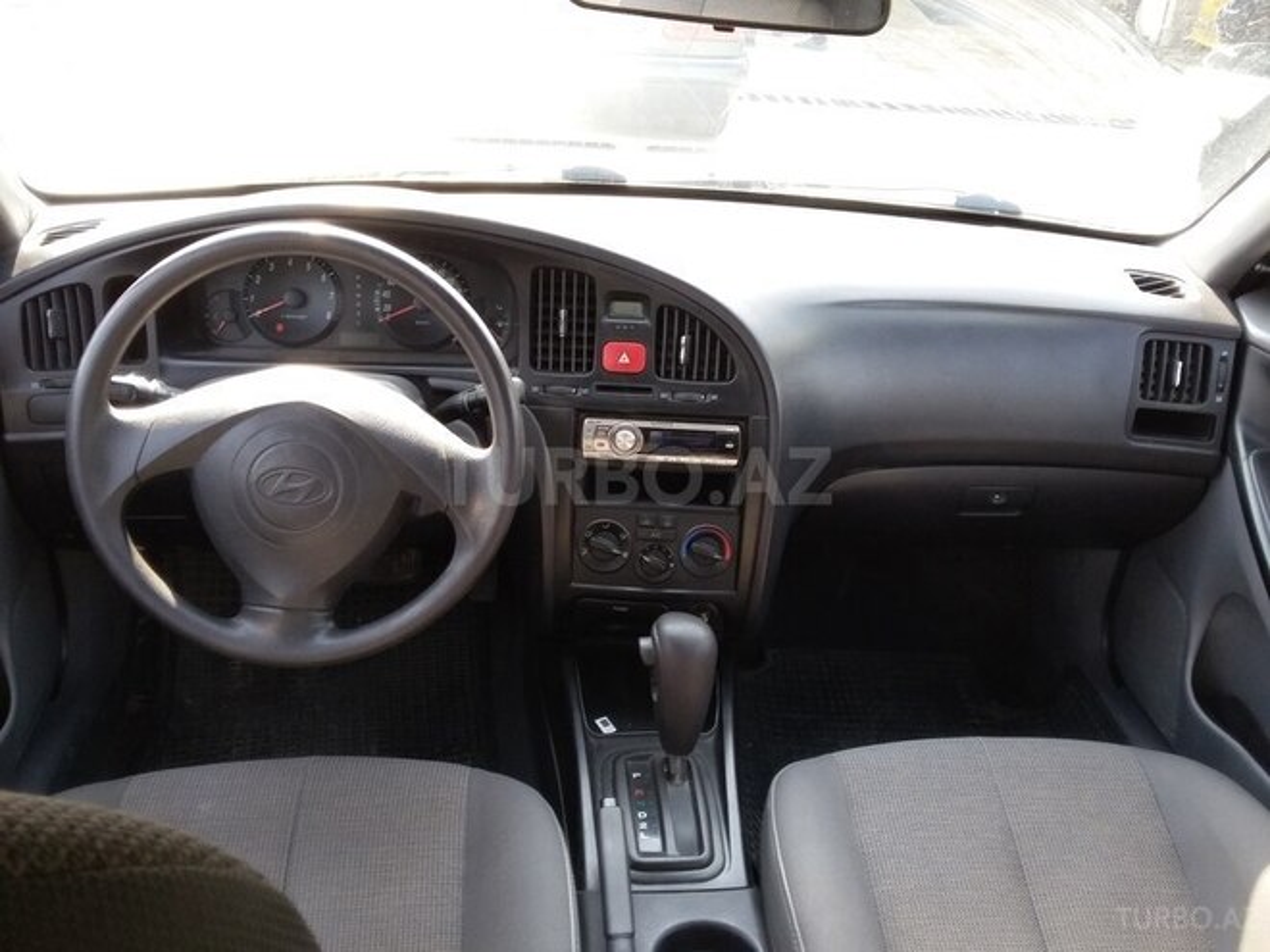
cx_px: 635
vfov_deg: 45.4
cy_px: 476
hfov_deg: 58.4
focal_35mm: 31
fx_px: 1137
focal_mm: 3.3
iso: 100
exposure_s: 1/100
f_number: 2.2
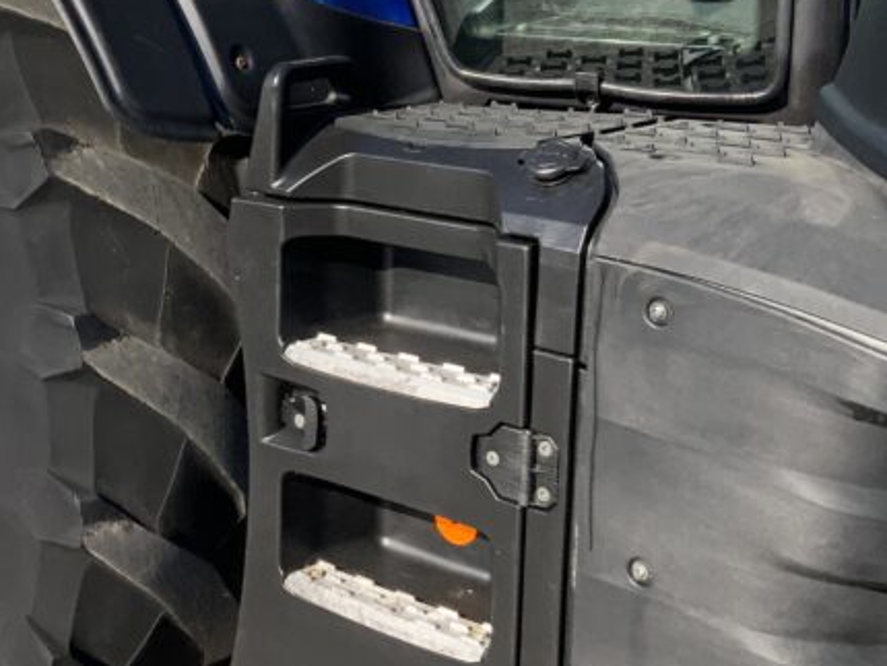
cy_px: 219
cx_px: 31
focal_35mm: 69
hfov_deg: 26.8
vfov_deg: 21.2
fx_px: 1769
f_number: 1.8
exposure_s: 1/1098
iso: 16
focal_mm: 3
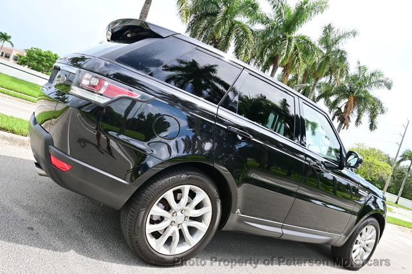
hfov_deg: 73.8
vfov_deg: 53.1
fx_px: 275
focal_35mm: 24
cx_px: 206
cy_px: 137
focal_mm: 16
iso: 100
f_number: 6.3
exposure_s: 1/160
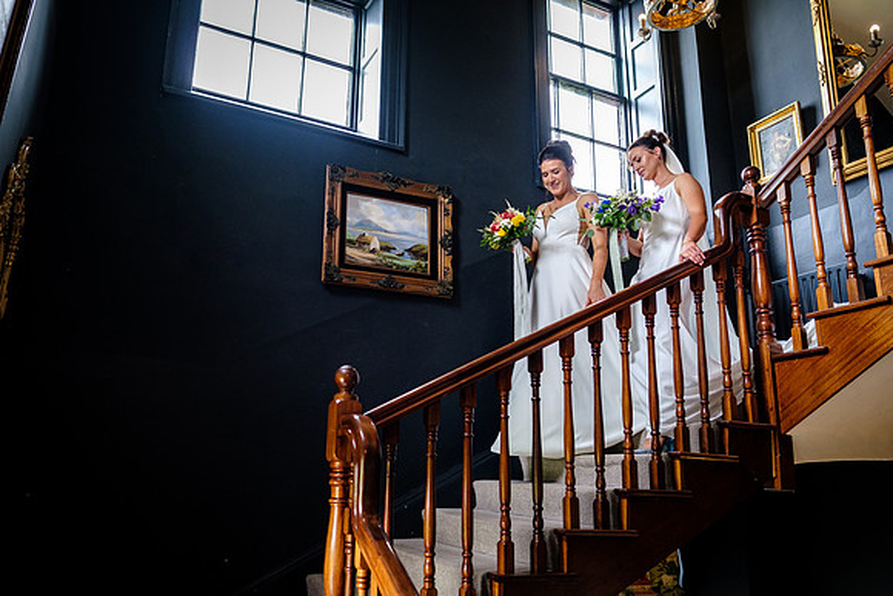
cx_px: 402
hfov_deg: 68.2
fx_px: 657
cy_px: 328
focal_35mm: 26
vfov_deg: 48.7
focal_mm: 16
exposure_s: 1/160
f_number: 2.5
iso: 1000
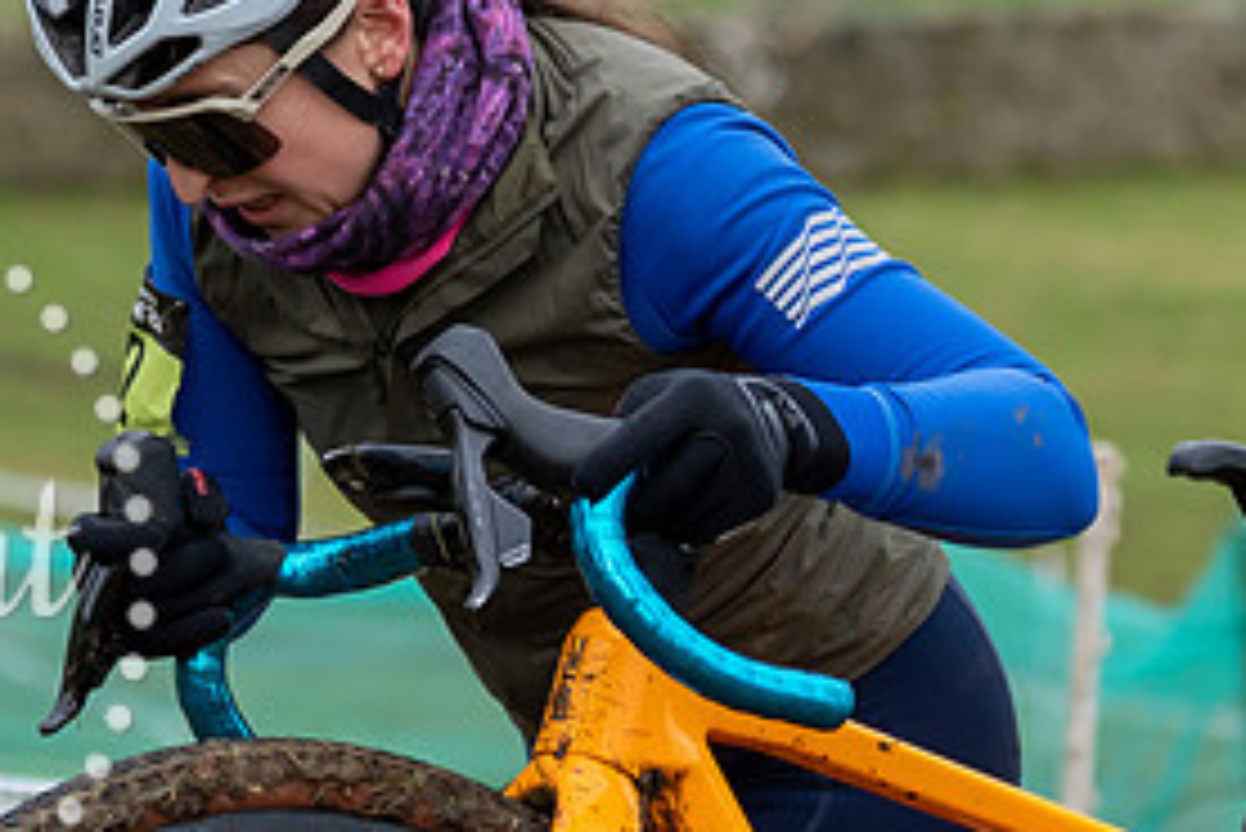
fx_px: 9246
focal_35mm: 267
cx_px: 179
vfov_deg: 5.1
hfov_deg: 7.7
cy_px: 62
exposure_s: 1/1000
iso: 1000
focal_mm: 70
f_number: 3.2
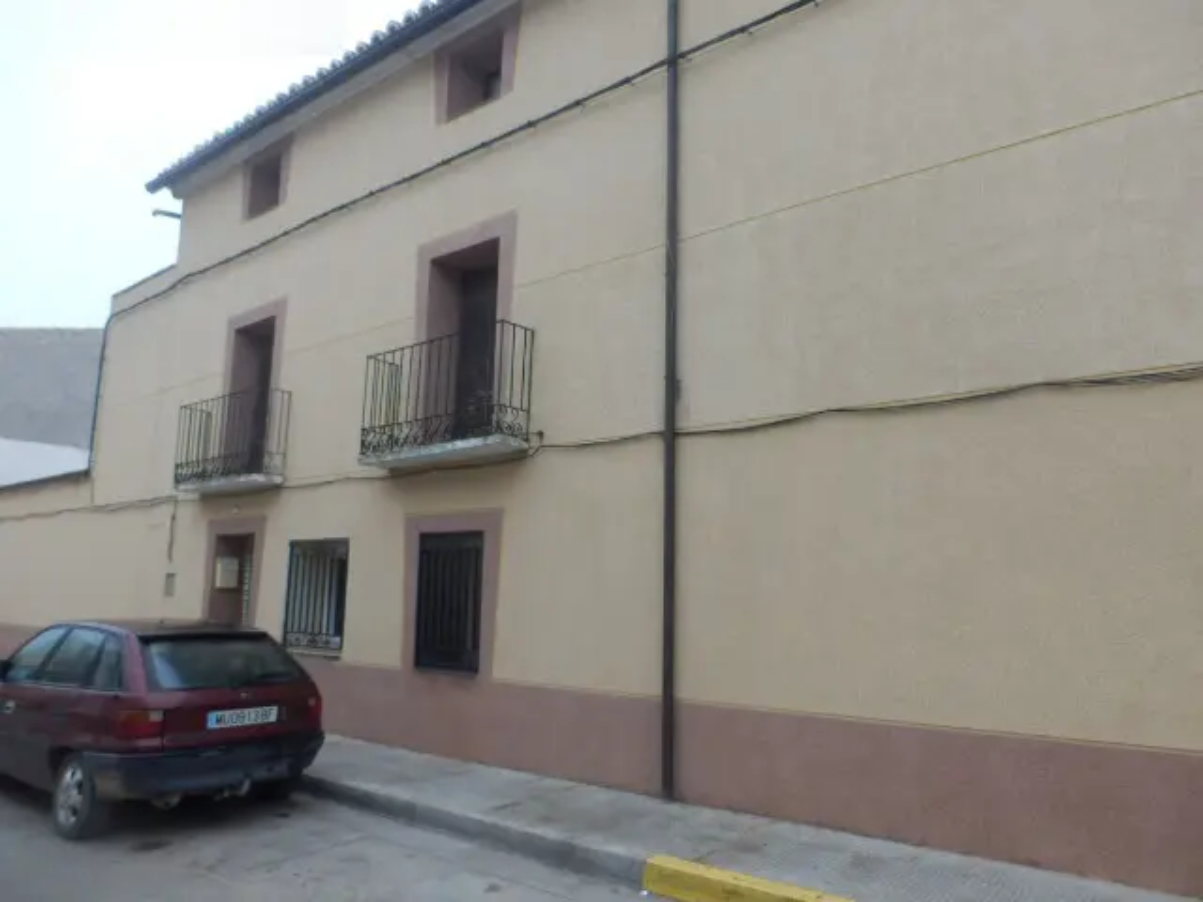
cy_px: 451
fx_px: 834
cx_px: 602
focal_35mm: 24
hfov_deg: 71.6
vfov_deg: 56.8
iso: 80
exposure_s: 1/60
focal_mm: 4.2
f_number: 3
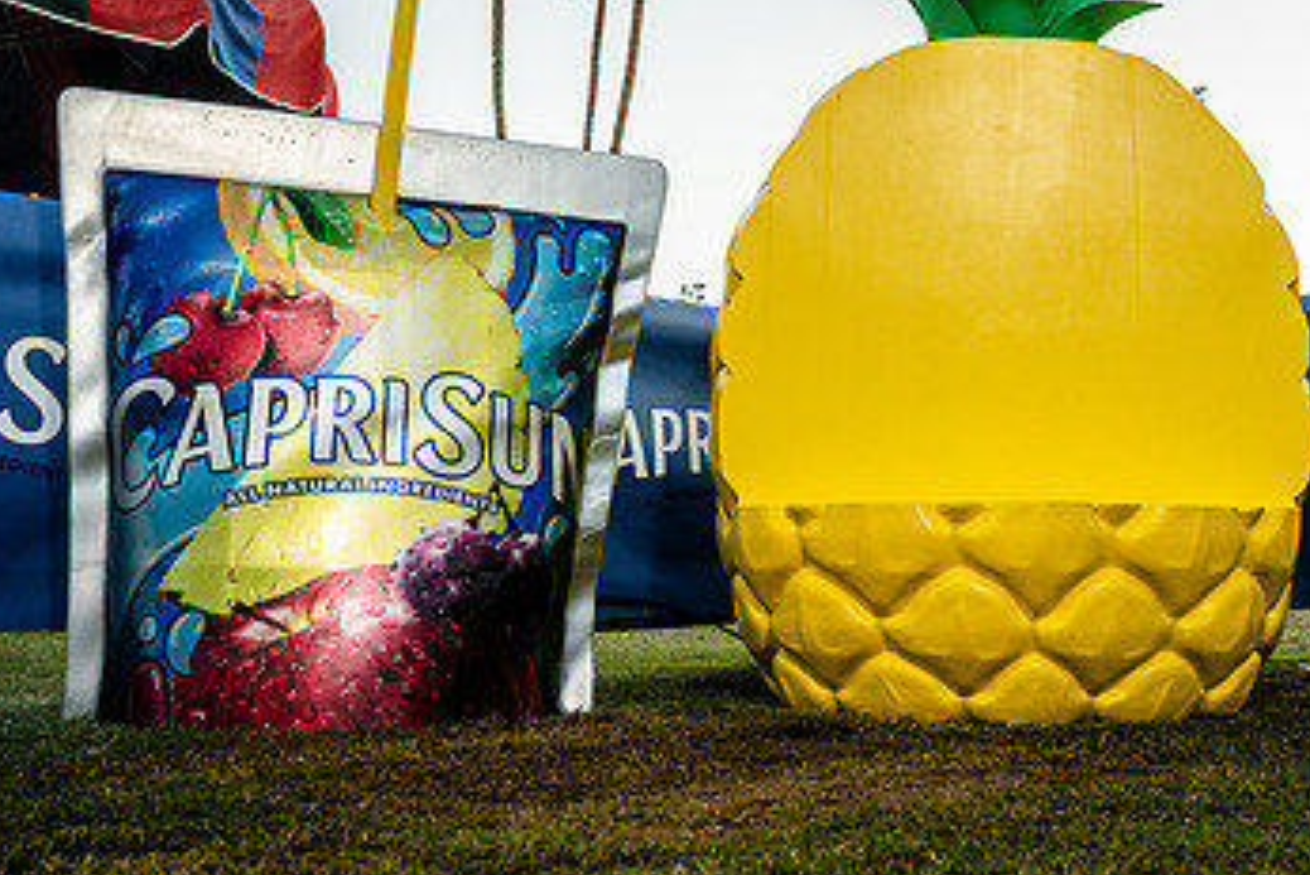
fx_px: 1529
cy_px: 176
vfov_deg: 31.1
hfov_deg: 44.9
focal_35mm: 42
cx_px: 977
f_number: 4
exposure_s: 1/200
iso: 320
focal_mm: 24
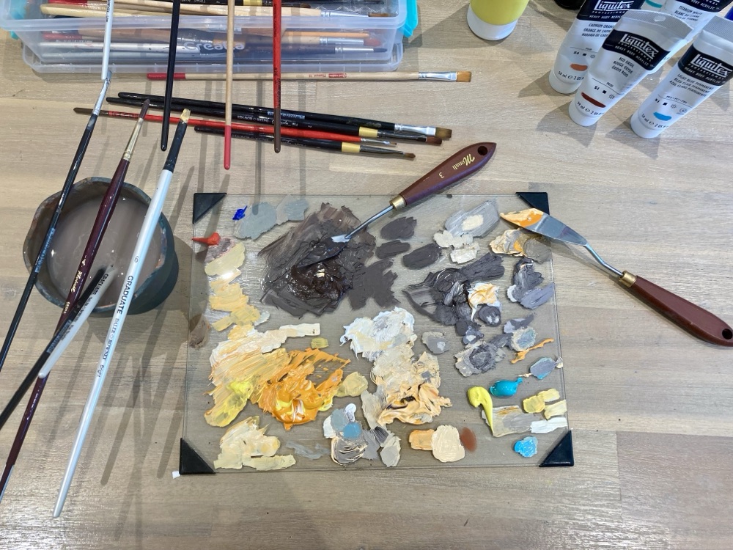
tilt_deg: -77.2
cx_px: 366
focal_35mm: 28
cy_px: 275
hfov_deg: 63.4
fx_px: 593
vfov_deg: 49.7
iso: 40
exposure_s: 1/60
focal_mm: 3.99
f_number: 1.8
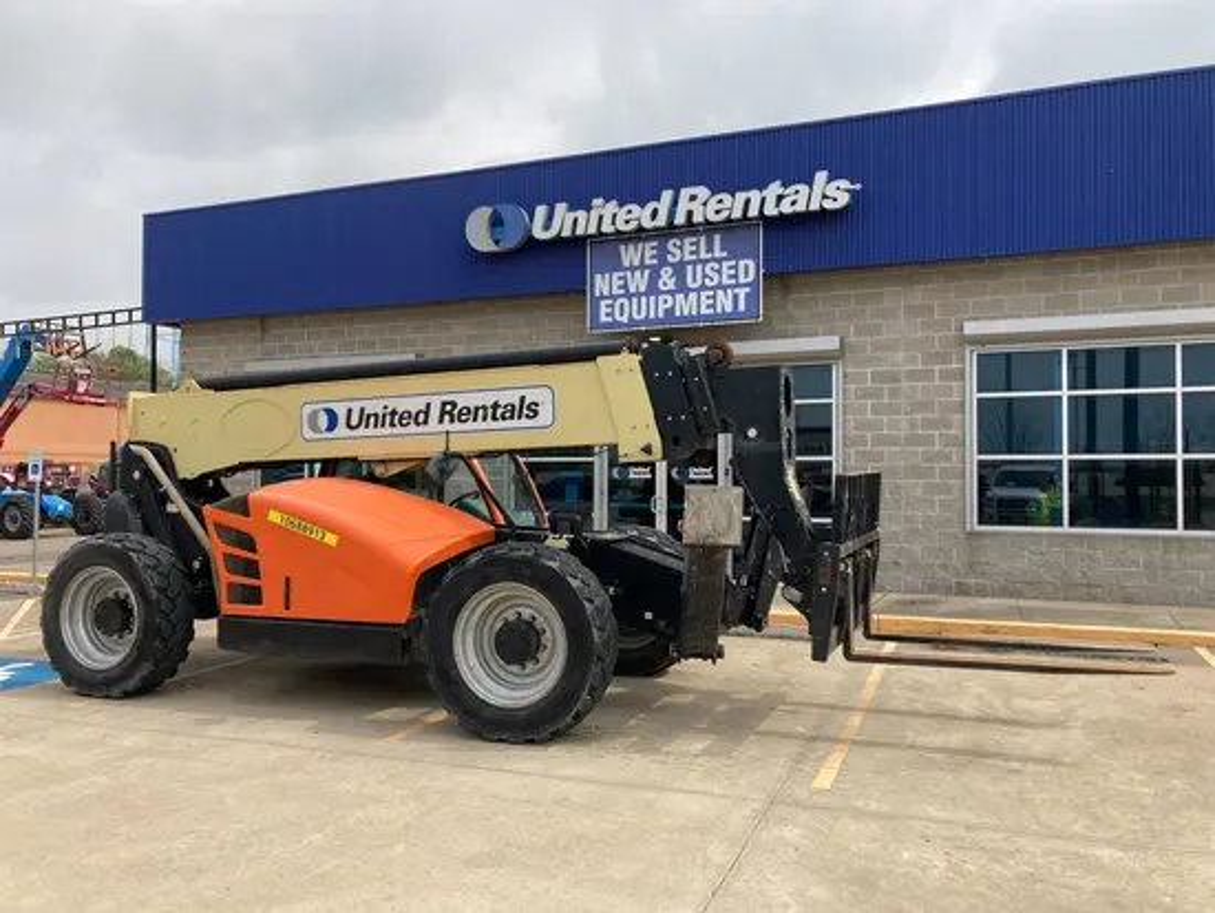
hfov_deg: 63.4
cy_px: 456
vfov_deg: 49.8
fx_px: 983
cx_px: 608
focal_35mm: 28
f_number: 1.8
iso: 20
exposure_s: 1/1736
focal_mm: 3.99
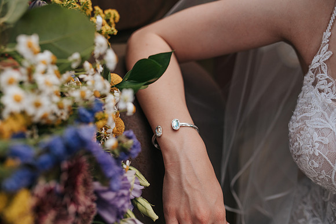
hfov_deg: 54.5
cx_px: 168
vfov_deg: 37.8
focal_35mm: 35
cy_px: 112
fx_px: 326
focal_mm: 35
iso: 400
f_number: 2.8
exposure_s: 1/3200
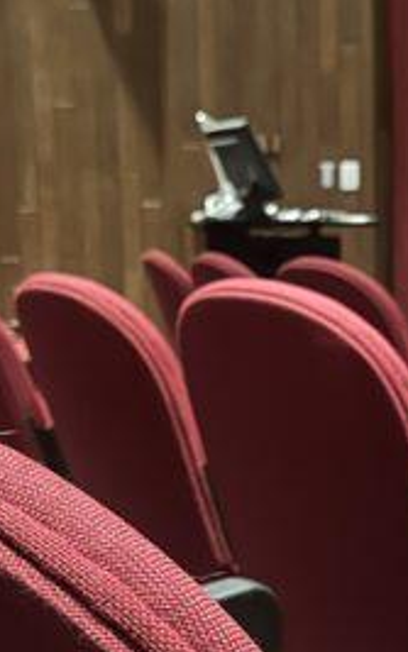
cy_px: 449
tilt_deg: -11.3
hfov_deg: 20.2
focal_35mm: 64
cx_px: 288
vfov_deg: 31.7
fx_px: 1138
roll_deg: +1.0
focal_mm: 6.86
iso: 1600
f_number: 1.78
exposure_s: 1/24
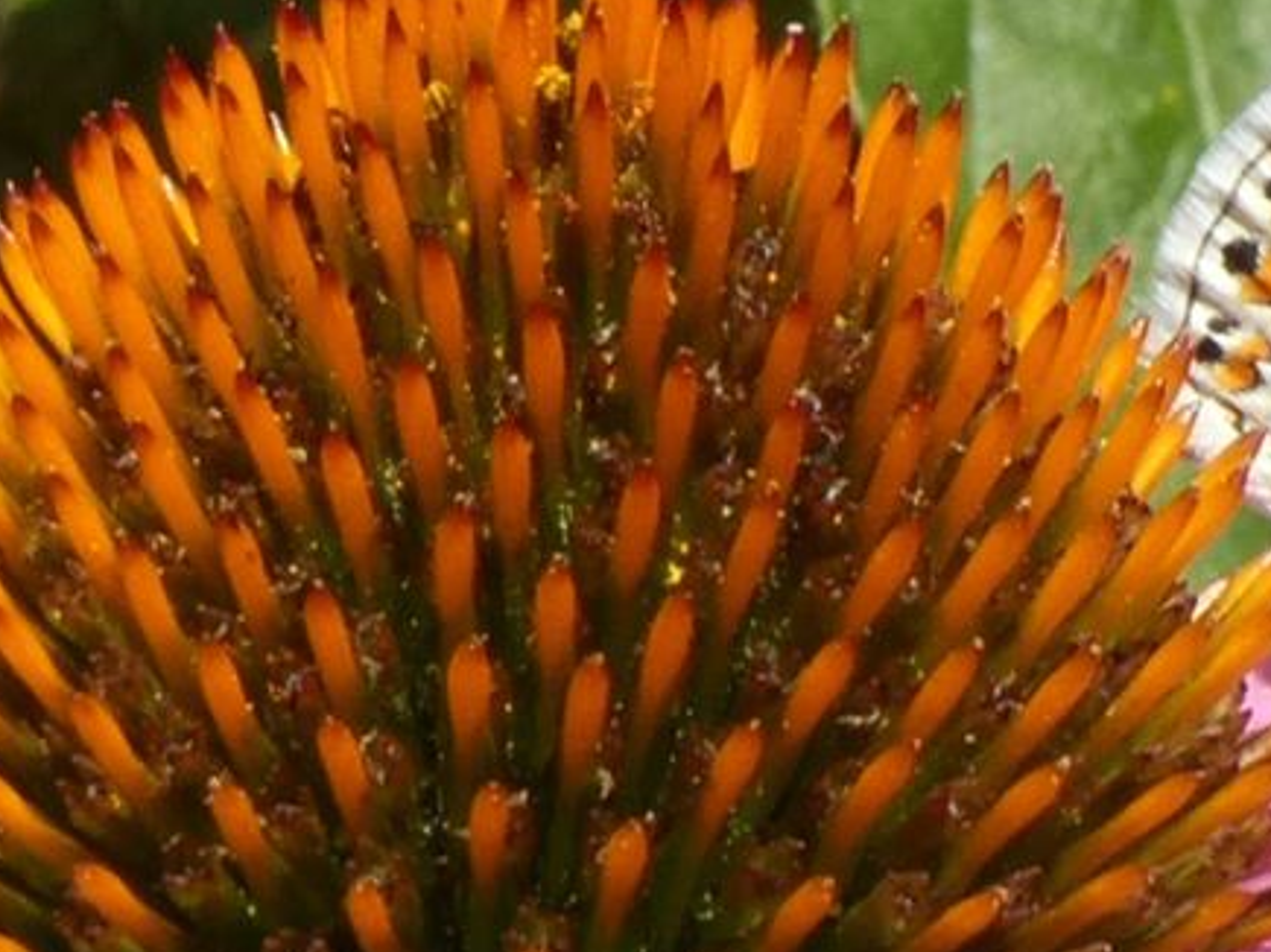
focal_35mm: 506
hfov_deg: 3.9
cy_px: 645
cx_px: 898
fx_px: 18574
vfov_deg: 2.9
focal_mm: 46.2
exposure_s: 1/100
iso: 80
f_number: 5.5
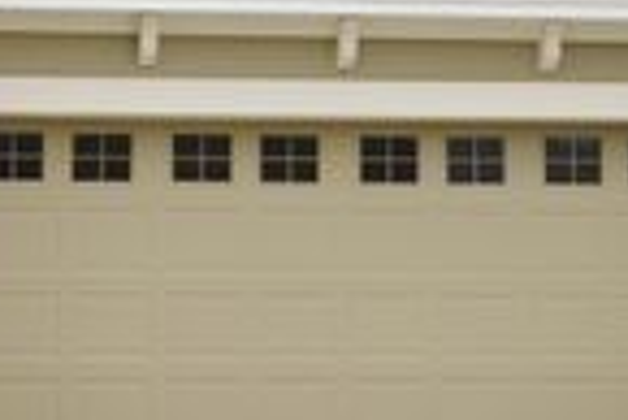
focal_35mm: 165
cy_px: -169
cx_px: 69
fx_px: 2881
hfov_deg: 12.4
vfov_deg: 8.2
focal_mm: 32
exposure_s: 1/200
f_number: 7.1
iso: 100
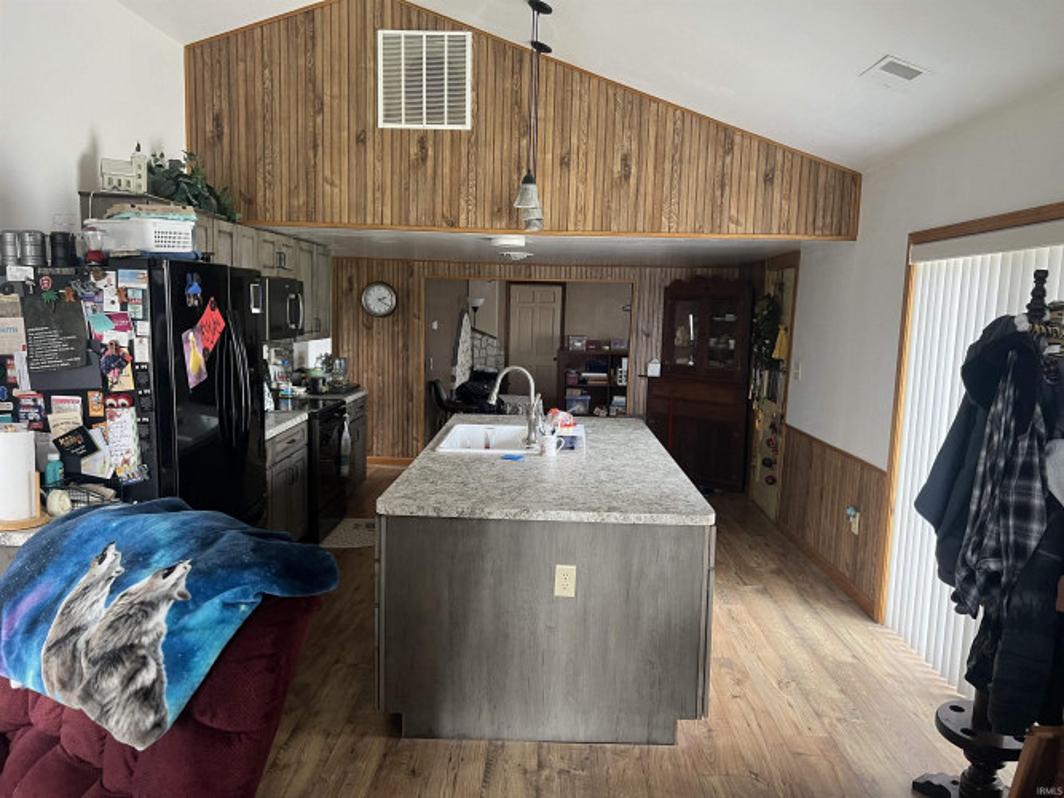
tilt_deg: -8.7
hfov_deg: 67.3
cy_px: 399
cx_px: 532
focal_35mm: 26
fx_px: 799
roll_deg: -2.3
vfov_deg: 53.0
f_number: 1.5
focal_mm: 5.7
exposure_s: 1/70
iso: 125
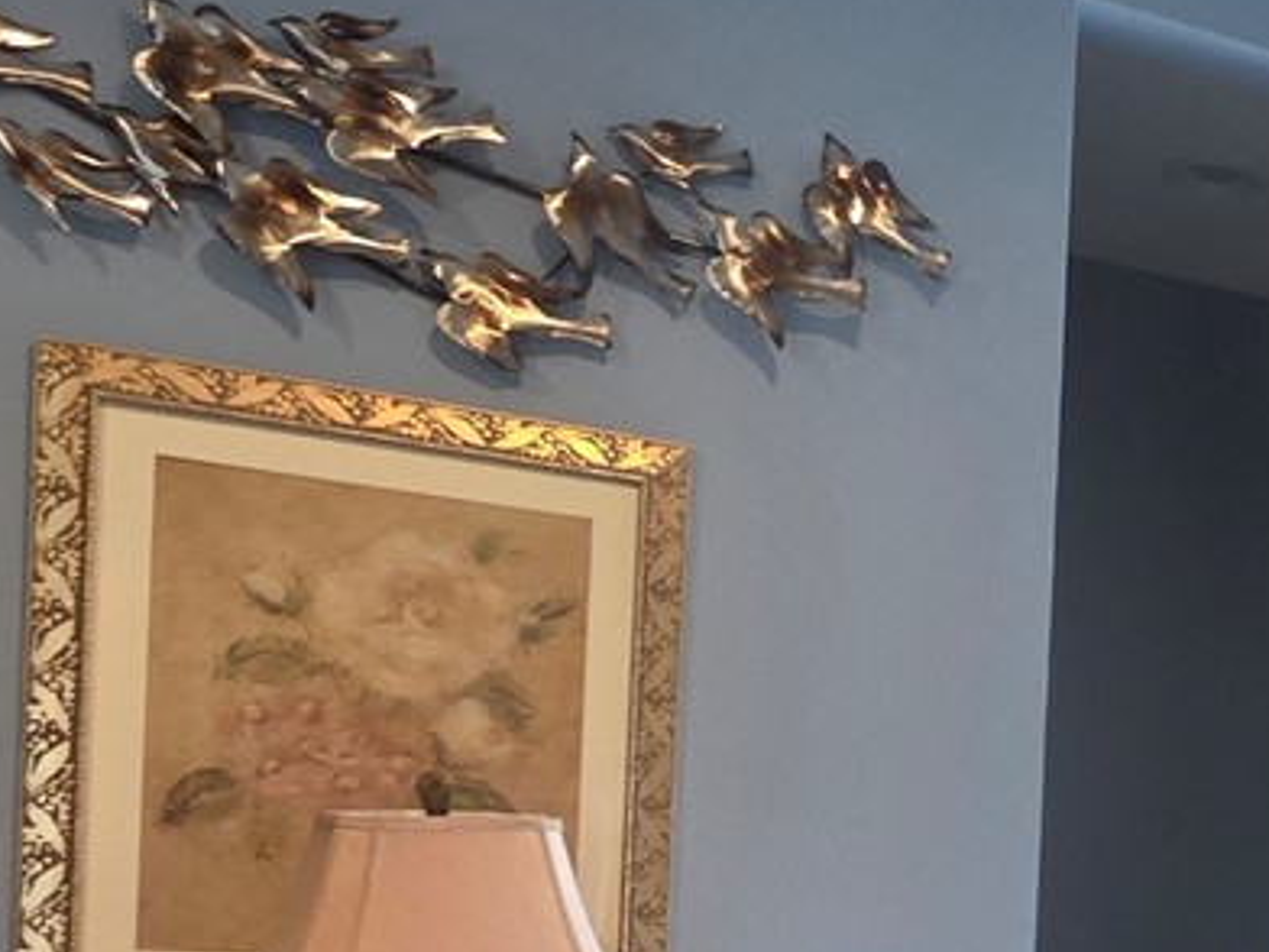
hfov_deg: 30.1
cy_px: 1017
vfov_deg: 25.7
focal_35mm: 53
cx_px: 1577
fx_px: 1943
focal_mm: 2.2
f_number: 1.9
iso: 250
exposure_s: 1/60
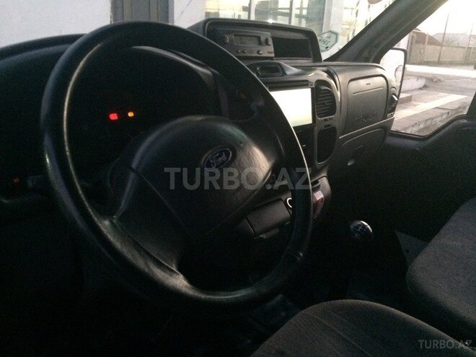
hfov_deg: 61.7
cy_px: 178
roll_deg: -2.5
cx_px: 238
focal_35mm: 29
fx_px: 399
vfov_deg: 48.2
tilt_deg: -19.3
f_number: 2.2
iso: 400
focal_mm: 4.15
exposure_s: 1/17
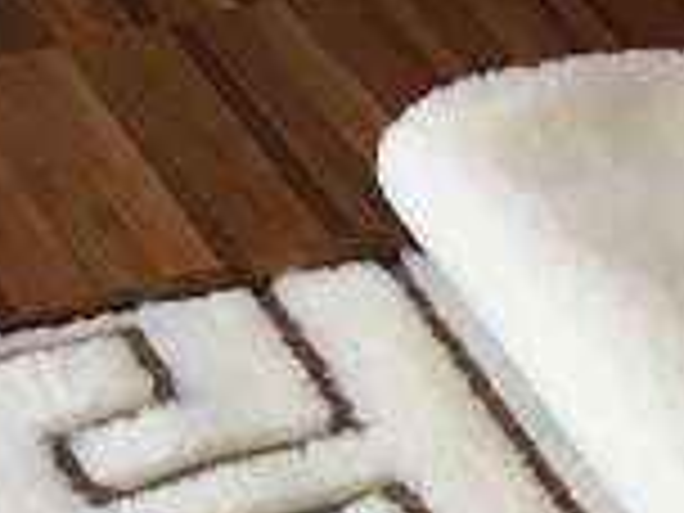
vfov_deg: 8.6
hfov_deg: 11.9
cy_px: 1328
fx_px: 3023
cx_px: 1224
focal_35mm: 153
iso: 32
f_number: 2.2
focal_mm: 4.15
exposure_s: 1/33
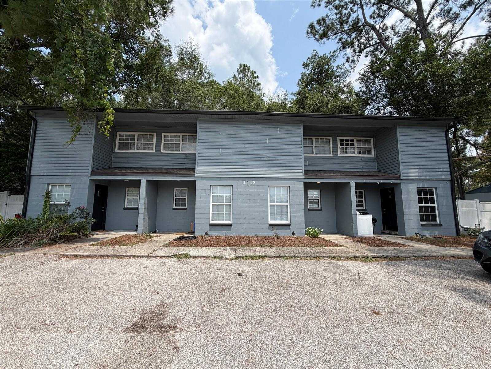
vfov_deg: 85.7
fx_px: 199
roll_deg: -1.4
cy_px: 184
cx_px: 246
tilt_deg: +8.8
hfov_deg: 102.1
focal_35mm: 14
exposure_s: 1/770
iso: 25
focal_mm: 2.22
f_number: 2.2
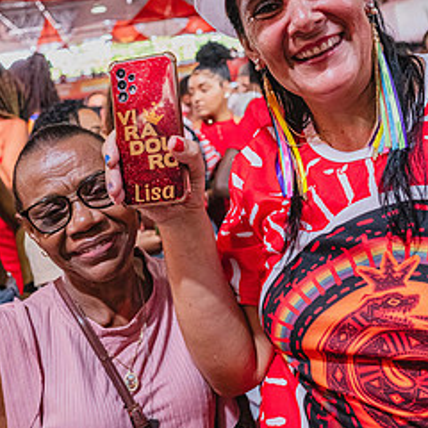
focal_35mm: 39
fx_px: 546
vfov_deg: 42.5
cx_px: 210
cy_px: 157
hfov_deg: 42.8
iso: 3200
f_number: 4
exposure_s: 1/250
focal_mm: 24.5
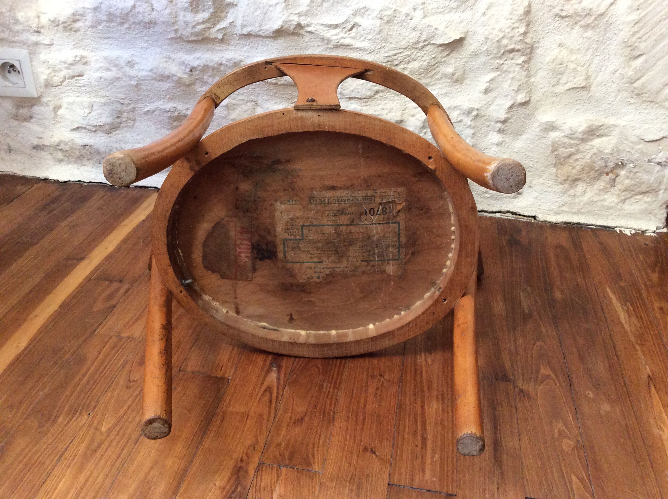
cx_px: 334
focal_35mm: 32
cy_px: 250
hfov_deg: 56.9
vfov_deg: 44.1
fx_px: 617
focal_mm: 3.3
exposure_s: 1/25
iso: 160
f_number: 2.4
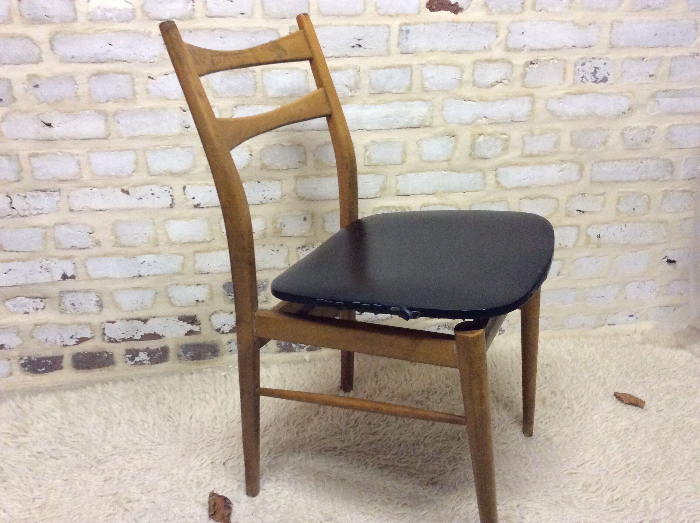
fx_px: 646
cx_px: 350
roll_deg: +1.7
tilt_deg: -23.0
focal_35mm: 32
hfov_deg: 56.9
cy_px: 262
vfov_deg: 44.1
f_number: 2.4
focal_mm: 3.3
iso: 320
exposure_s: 1/17
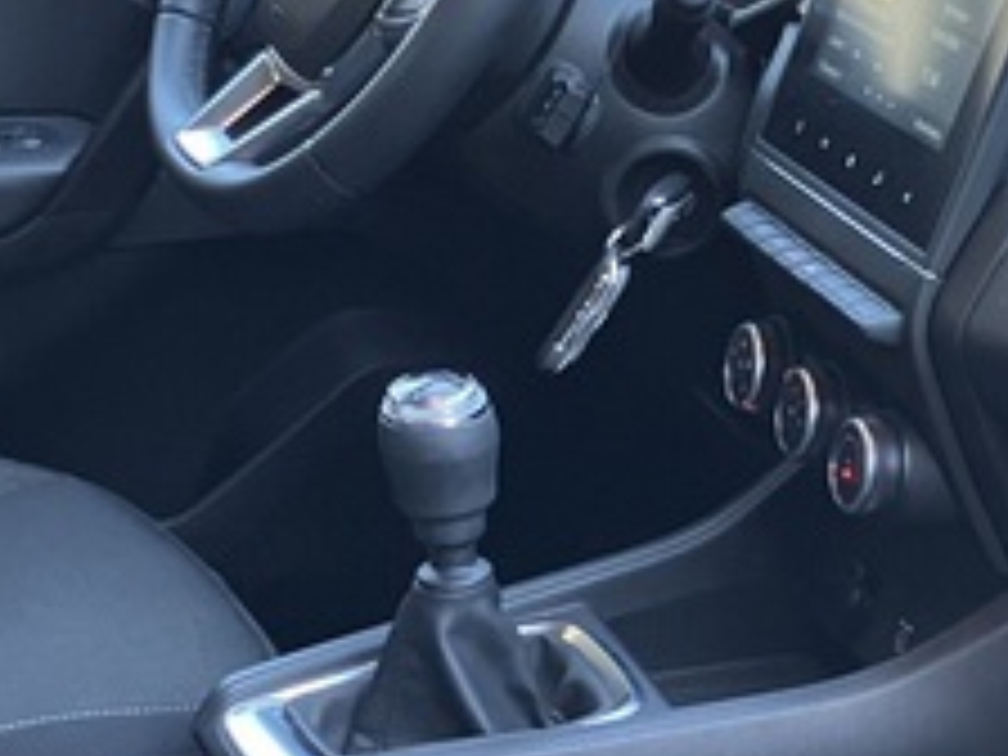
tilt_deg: -26.1
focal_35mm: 100
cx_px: 630
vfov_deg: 14.5
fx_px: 2912
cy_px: 806
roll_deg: -1.3
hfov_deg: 19.6
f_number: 1.8
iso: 125
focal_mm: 3.99
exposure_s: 1/60
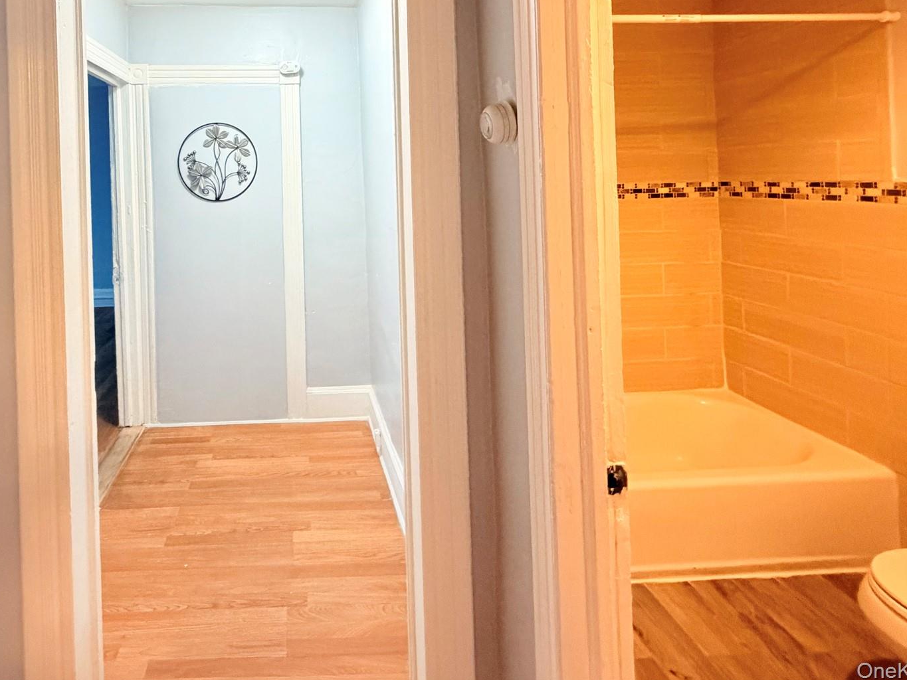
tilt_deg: +0.4
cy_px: 177
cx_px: 312
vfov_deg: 60.3
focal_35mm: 21
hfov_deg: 76.8
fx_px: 550
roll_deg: +1.2
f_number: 2.2
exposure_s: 1/60
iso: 640
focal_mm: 2.22
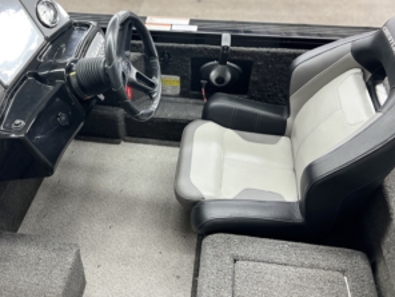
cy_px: 109
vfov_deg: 40.4
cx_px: 169
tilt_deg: -40.4
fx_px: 399
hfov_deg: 52.4
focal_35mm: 35
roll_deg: +3.9
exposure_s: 1/60
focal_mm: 5.7
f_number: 1.5
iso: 160
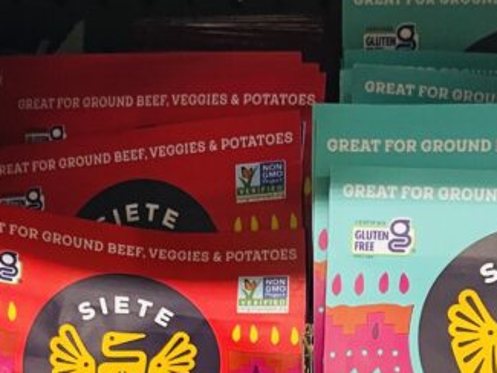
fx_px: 1178
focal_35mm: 82
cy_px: 682
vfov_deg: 15.4
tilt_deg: -30.6
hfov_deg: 23.8
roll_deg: +1.1
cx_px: 312
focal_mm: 4.2
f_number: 1.6
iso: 320
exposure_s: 1/60
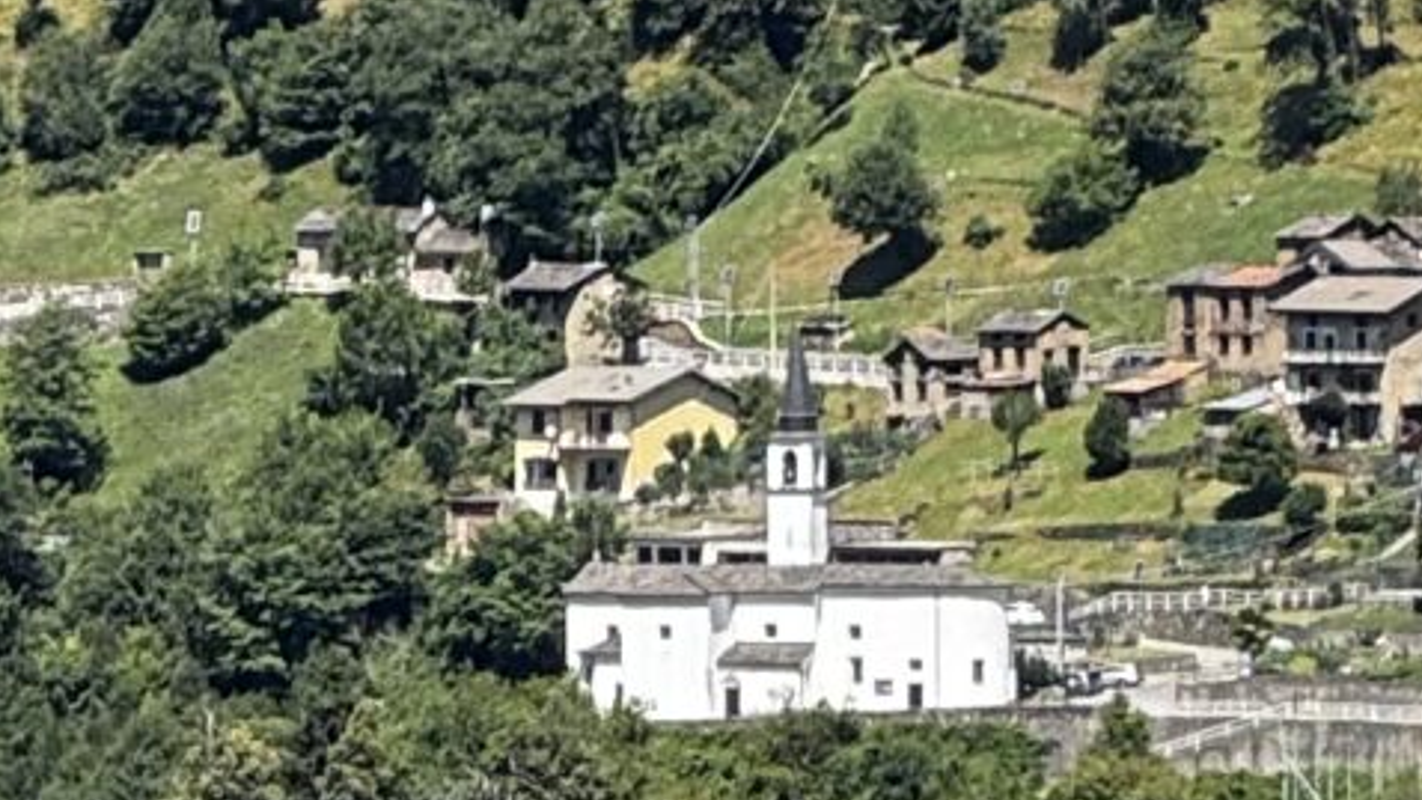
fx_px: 16932
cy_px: -318
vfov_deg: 2.7
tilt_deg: +2.6
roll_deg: -0.6
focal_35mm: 449
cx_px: 2850
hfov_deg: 4.7
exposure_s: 1/412
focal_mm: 9
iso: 25
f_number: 2.8
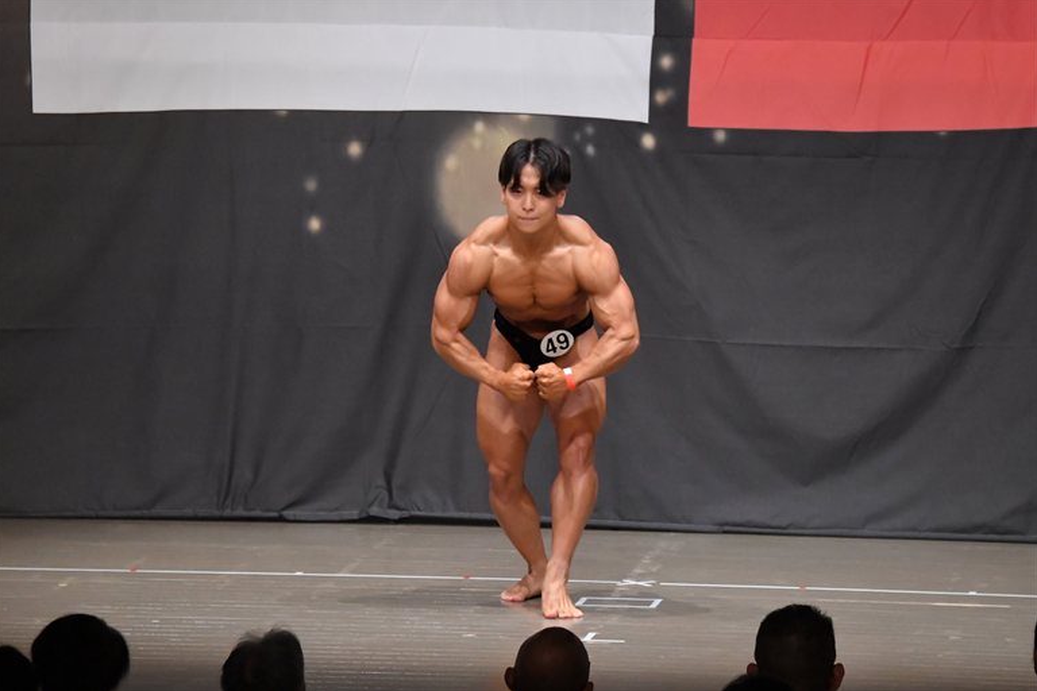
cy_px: 344
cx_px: 515
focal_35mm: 219
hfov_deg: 9.4
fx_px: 6308
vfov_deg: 6.3
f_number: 5.6
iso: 6400
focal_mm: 145
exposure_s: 1/400
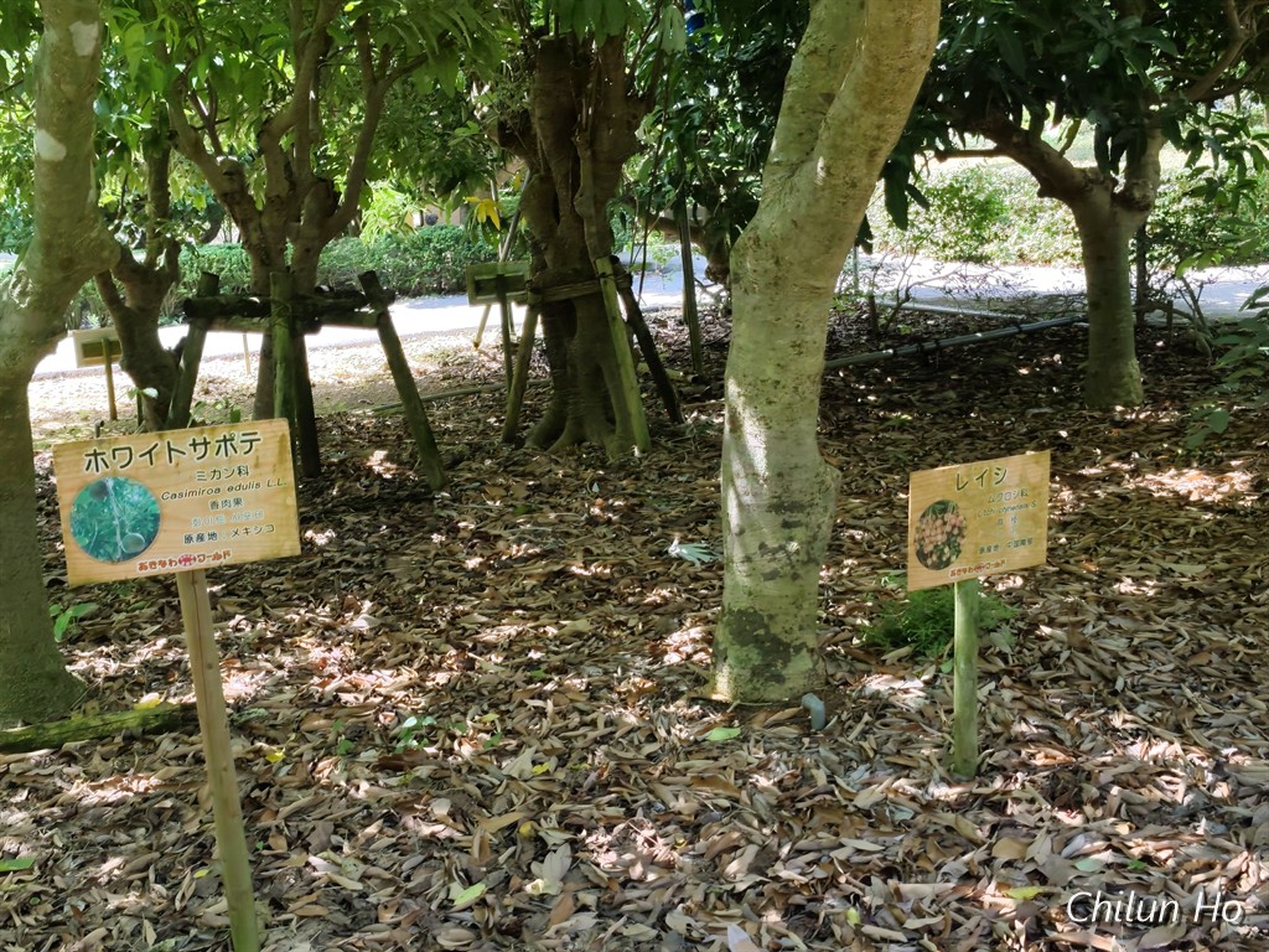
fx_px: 1686
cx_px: 634
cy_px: 476
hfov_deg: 41.2
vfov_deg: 31.5
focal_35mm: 46
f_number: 1.7
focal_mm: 6.07
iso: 200
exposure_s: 1/400
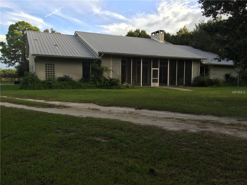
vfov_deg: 48.2
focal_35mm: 29
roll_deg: -0.7
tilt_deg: -3.6
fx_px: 207
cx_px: 124
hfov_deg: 61.7
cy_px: 92
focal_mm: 4.15
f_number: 2.2
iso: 32
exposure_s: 1/227
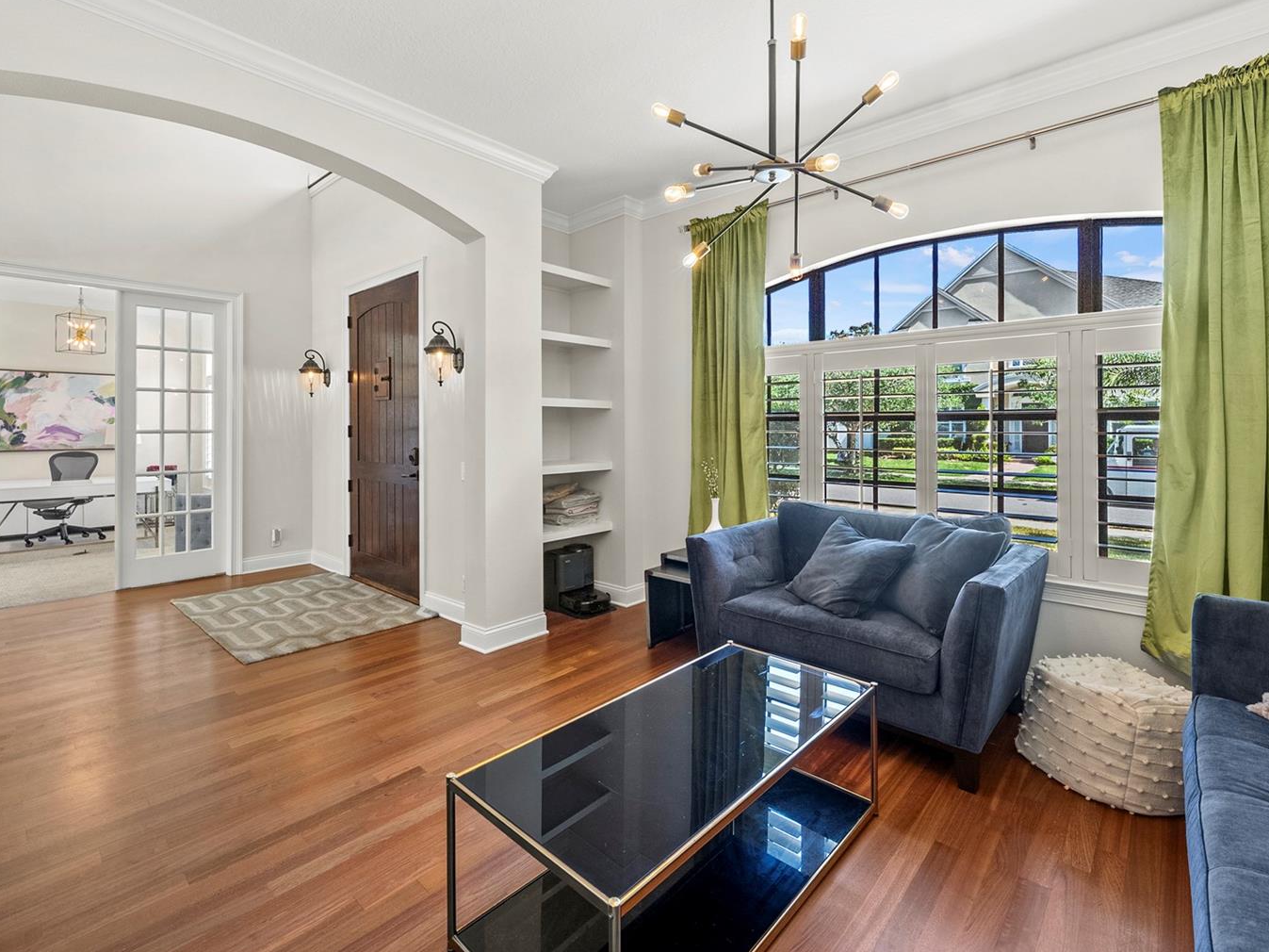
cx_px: 612
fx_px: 586
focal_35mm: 16
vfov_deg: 78.0
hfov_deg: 94.5
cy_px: 452
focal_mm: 14
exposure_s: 1/6
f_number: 8
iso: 640
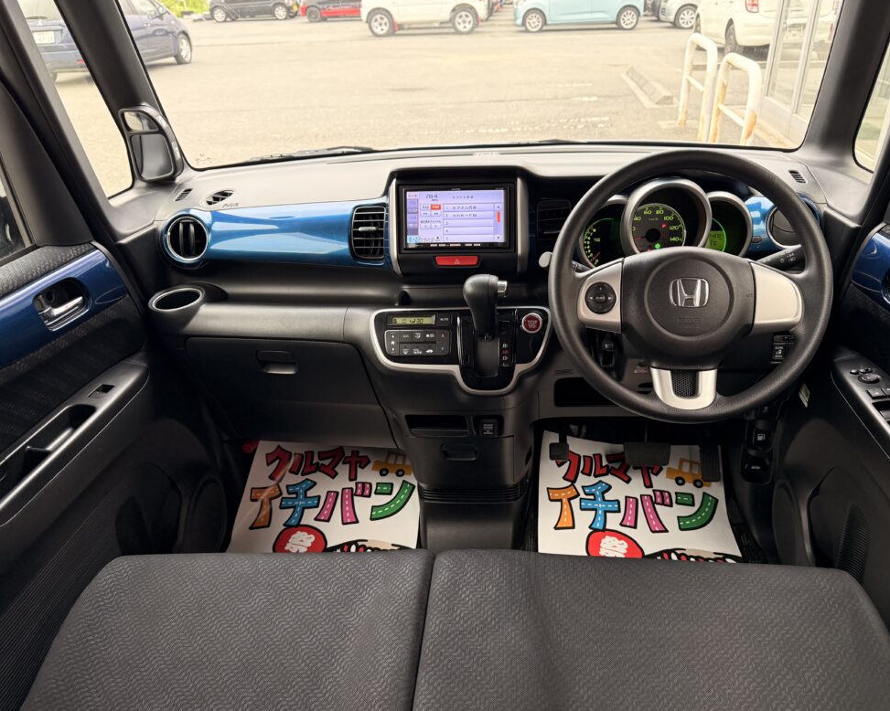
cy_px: 361
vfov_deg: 54.9
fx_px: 685
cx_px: 480
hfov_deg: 65.9
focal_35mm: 26
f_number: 1.78
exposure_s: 1/121
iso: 160
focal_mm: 6.76
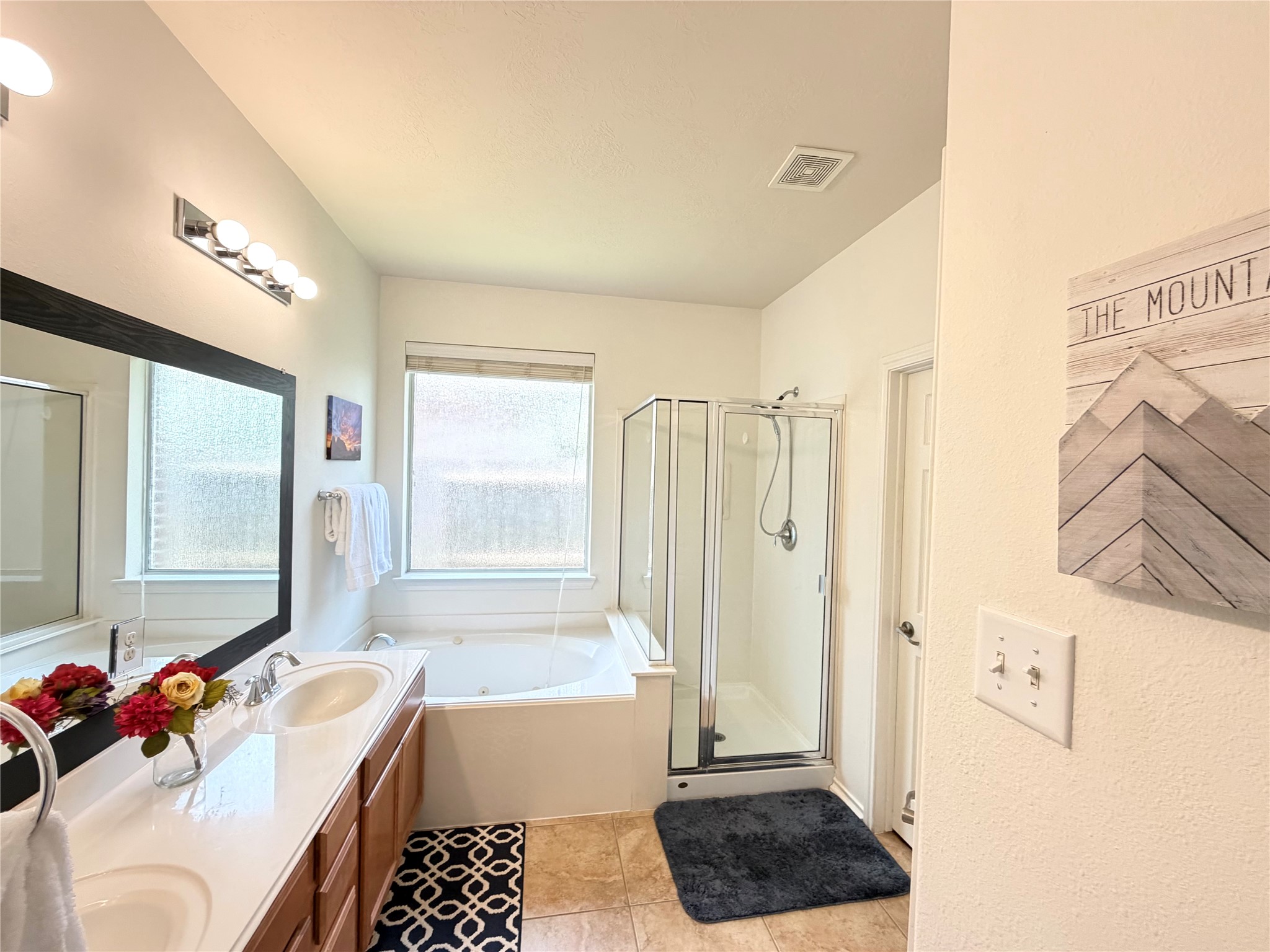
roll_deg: -2.0
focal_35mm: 14
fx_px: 514
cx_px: 635
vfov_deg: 85.7
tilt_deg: -0.2
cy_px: 476
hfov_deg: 102.1
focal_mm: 2.22
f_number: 2.2
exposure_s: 1/120
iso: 320
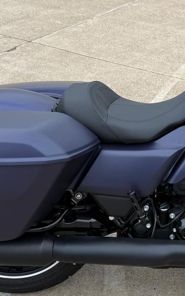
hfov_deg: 18.3
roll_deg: +0.1
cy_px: 142
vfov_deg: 29.8
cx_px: 195
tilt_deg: -28.4
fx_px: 556
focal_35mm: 69
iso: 80
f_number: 1.78
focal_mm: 6.76
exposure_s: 1/1618
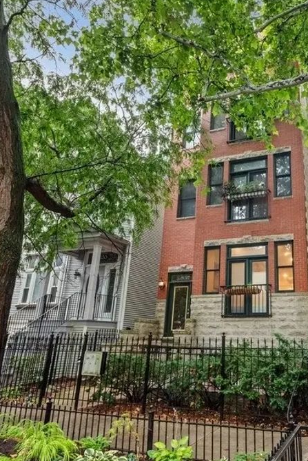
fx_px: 333
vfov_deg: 69.4
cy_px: 228
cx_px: 238
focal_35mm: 26
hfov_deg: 47.4
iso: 2000
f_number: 8
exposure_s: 1/80
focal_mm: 17
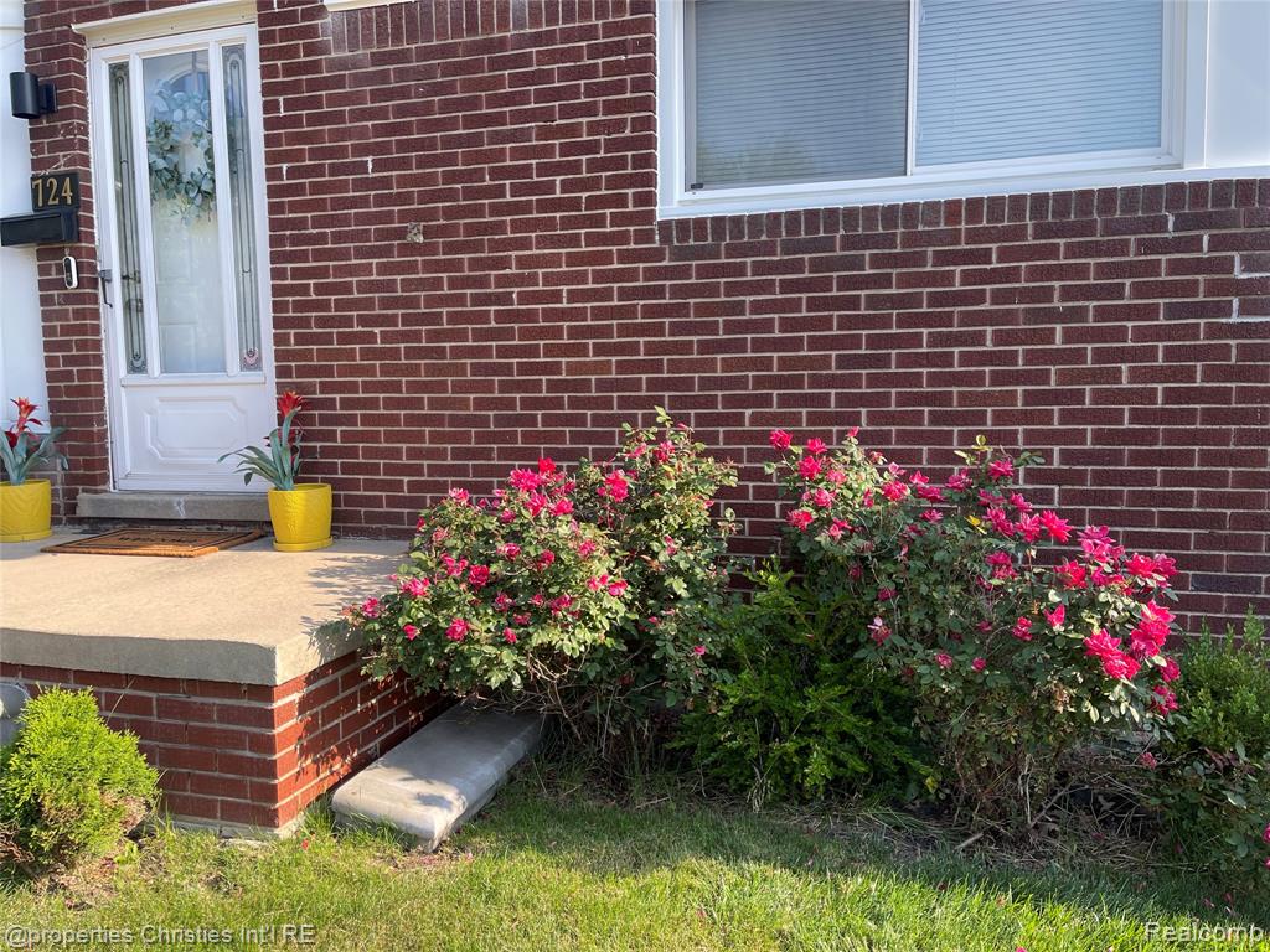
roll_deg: +1.3
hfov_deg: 69.4
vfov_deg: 54.9
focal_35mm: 25
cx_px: 635
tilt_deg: -6.1
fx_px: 917
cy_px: 476
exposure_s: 1/530
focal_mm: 5.1
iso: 32
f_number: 1.6
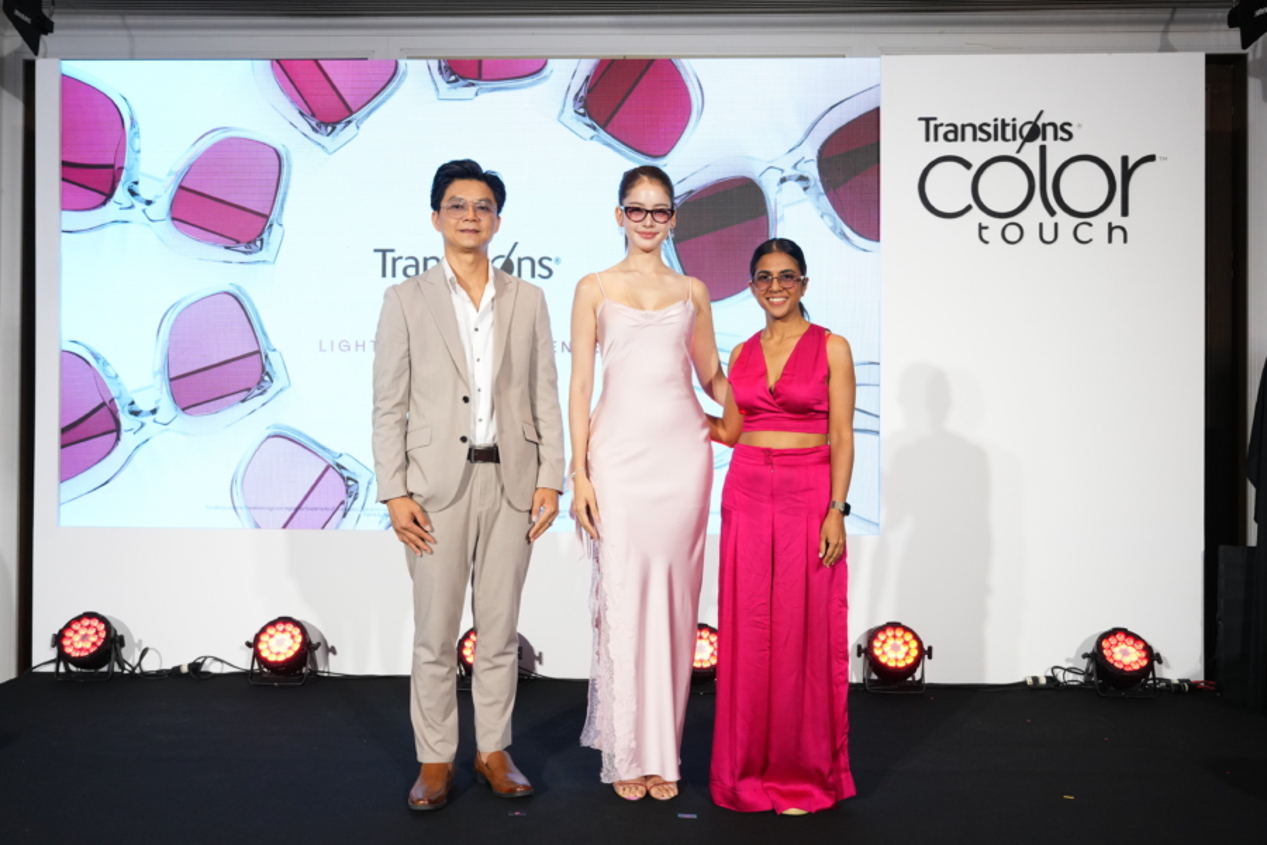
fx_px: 1126
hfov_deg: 58.7
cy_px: 422
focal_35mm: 32
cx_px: 634
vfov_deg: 41.1
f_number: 7.1
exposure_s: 1/200
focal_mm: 32
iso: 2500
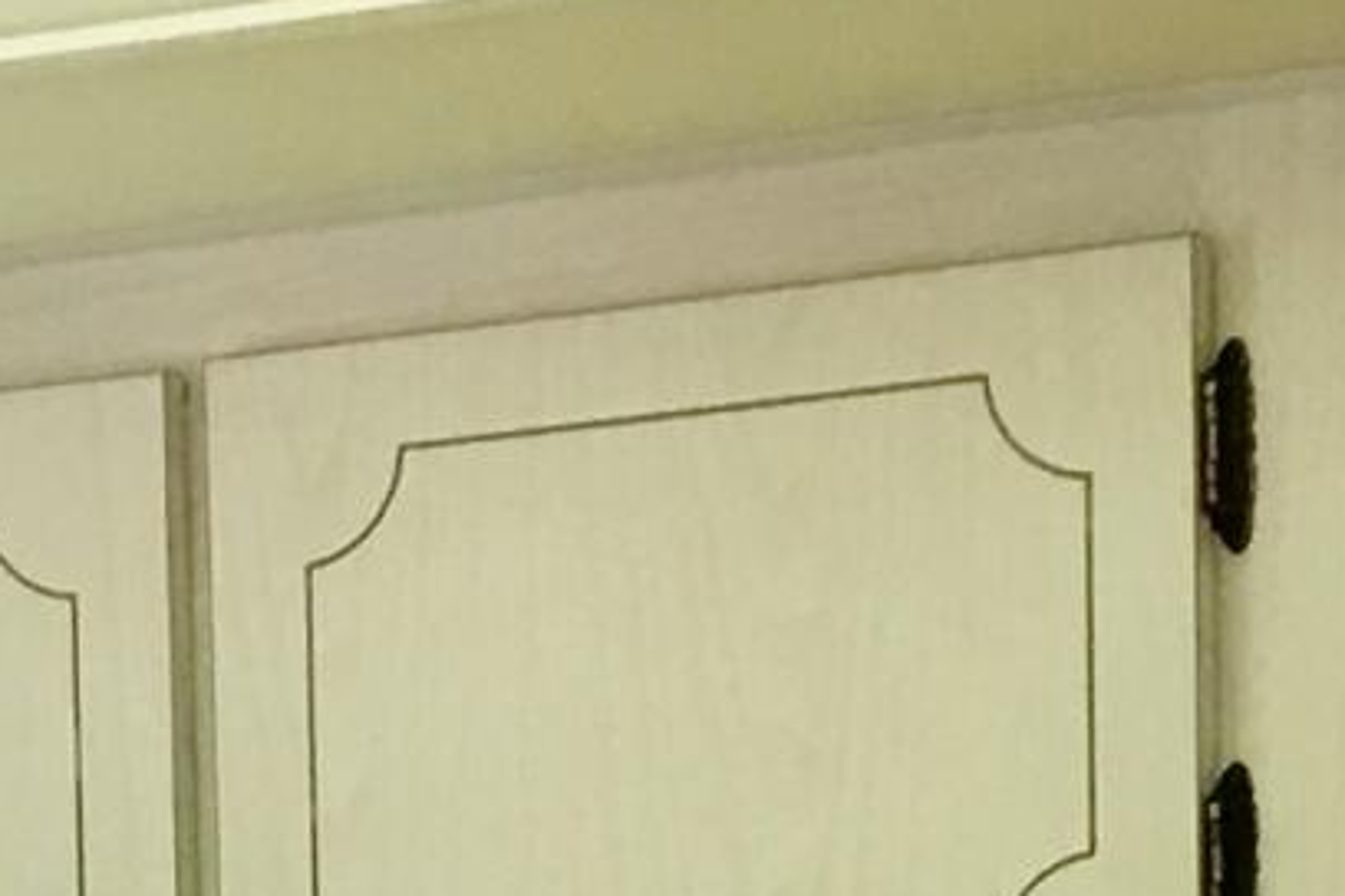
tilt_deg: -4.1
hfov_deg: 9.2
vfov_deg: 5.7
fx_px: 8294
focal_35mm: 222
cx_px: 79
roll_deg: +0.4
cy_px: 2932
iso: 25
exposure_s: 1/40
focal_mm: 4.15
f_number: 2.2
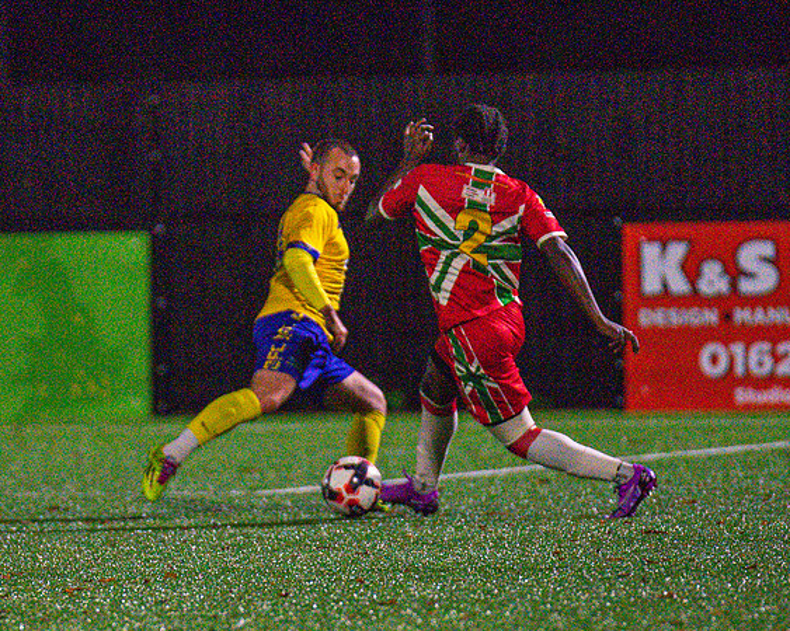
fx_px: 13842
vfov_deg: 2.6
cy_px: 349
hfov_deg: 3.3
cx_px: 261
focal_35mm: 592
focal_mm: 270
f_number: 2.8
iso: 12800
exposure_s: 1/2000
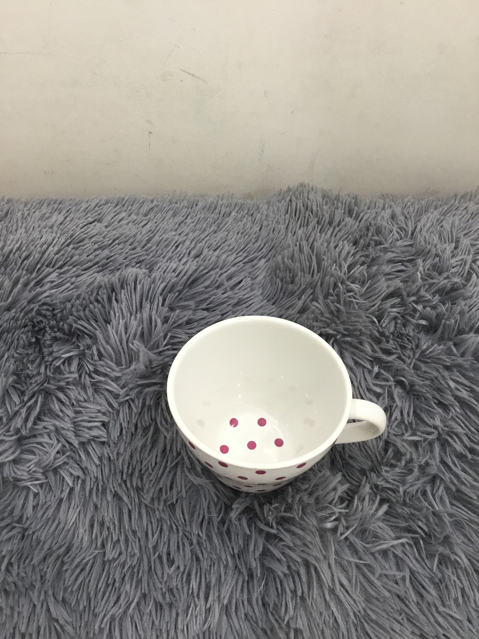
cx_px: 240
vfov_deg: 58.4
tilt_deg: -52.4
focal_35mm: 31
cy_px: 320
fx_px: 572
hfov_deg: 45.4
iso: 100
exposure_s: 1/33
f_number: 2.4
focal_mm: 3.3
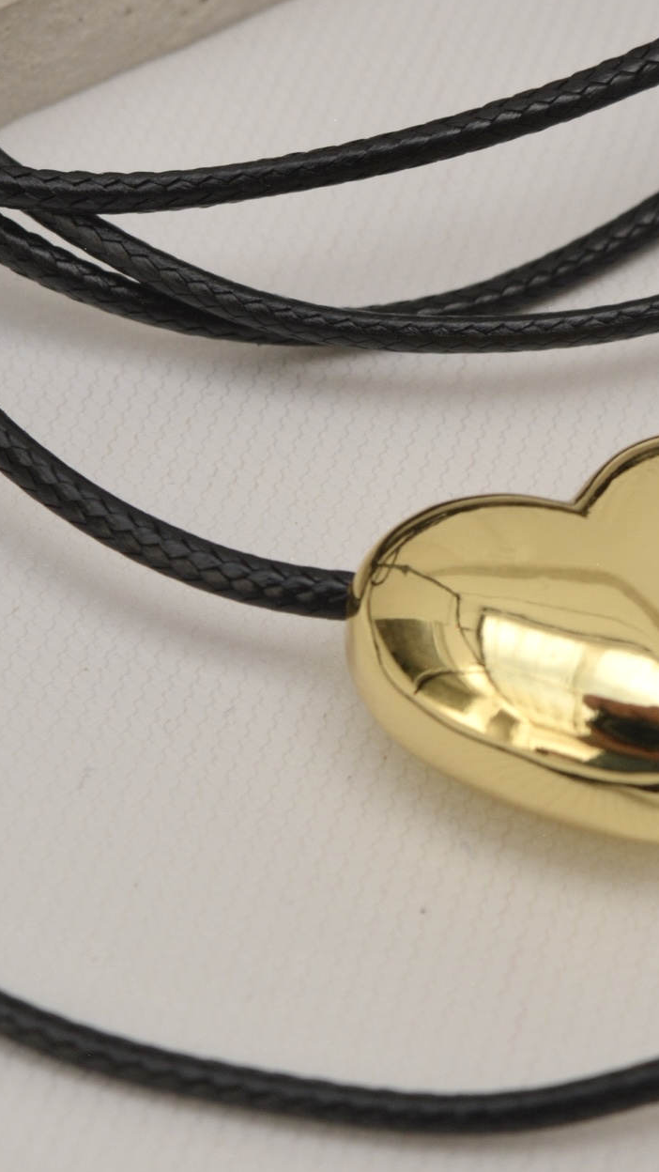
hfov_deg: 10.4
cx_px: 462
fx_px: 3604
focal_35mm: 116
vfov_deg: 18.4
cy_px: 409
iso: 500
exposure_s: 1/500
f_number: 11
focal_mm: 40
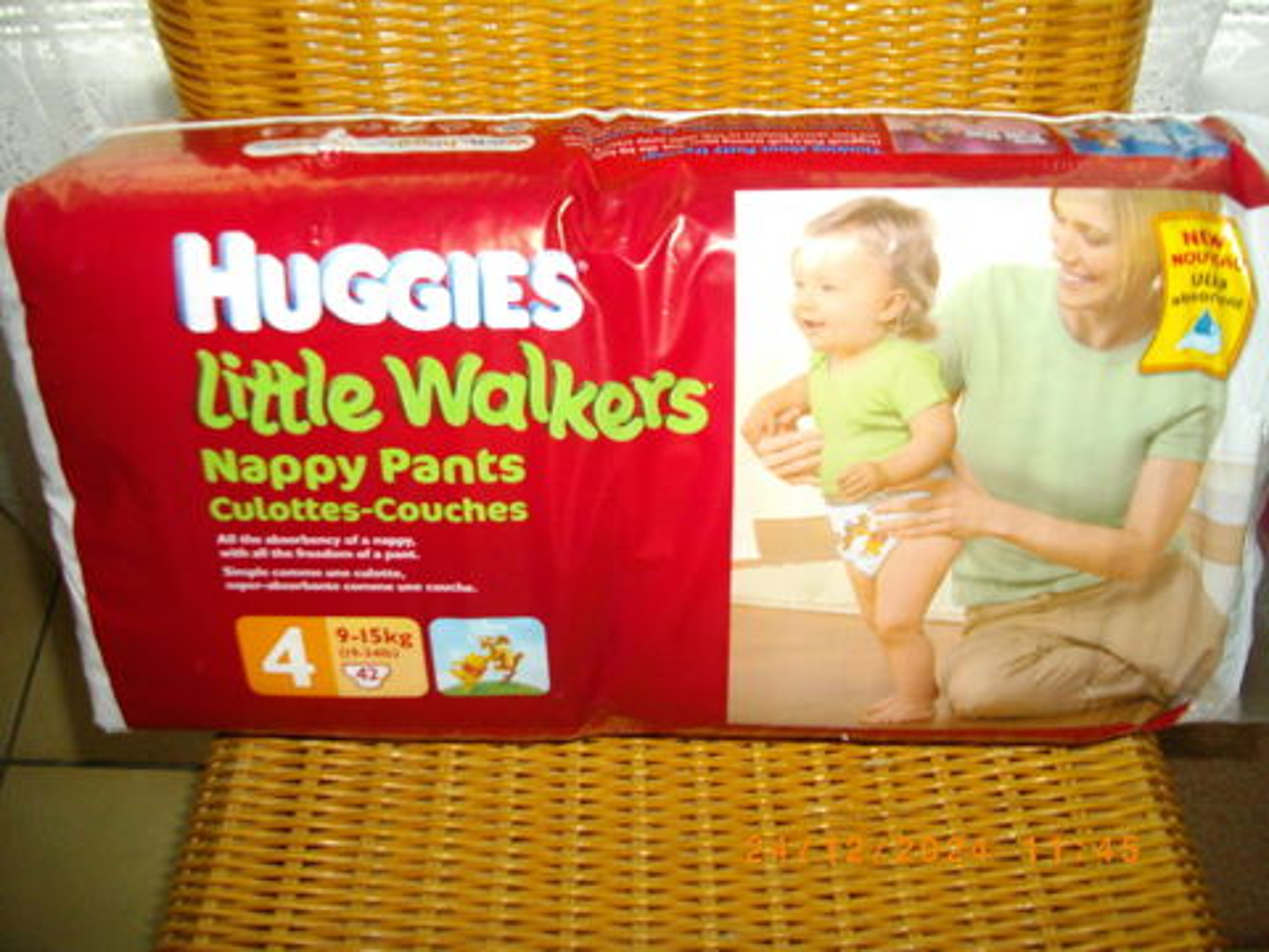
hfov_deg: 56.8
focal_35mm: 32
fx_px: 1173
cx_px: 634
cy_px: 476
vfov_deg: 44.2
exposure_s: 1/50
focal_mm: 5.7
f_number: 2.9
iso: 200
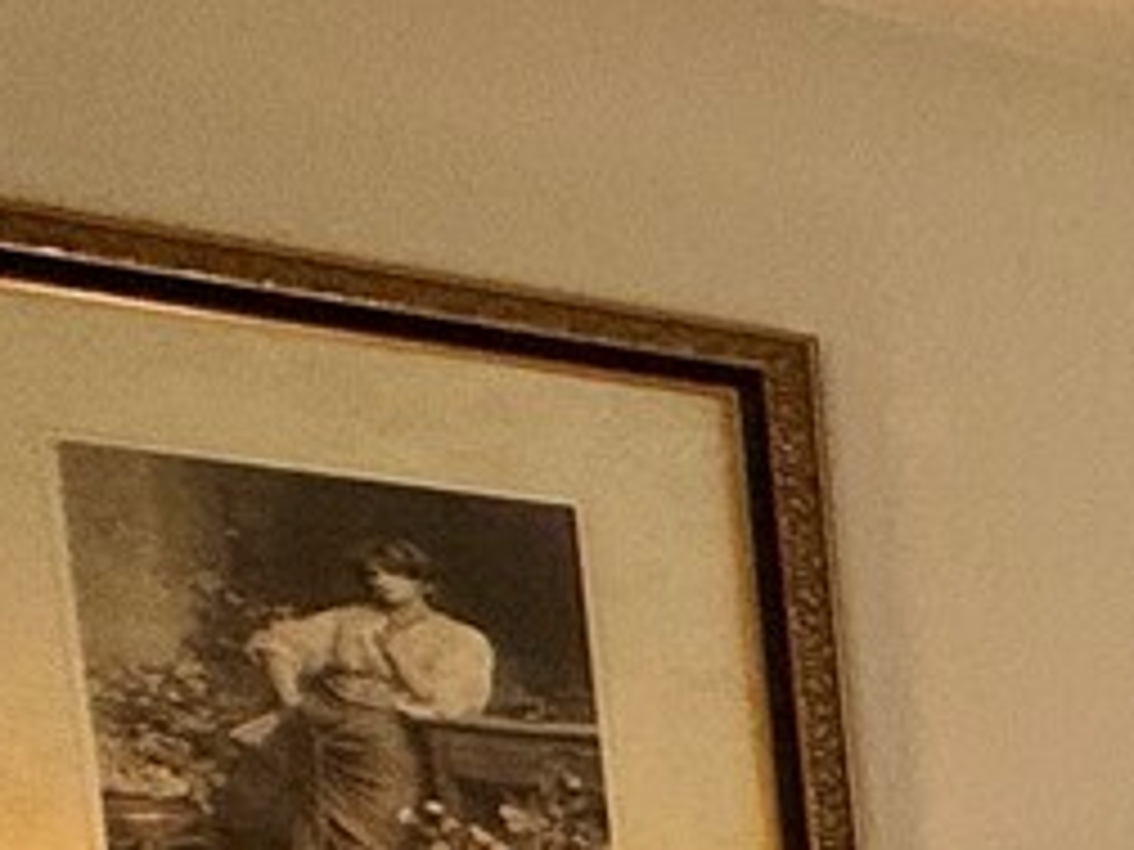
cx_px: 3470
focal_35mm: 89
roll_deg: +0.0
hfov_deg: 11.3
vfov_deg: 14.5
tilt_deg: -4.9
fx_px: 2916
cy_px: 1538
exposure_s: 1/120
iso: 64
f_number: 2.2
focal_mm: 2.22
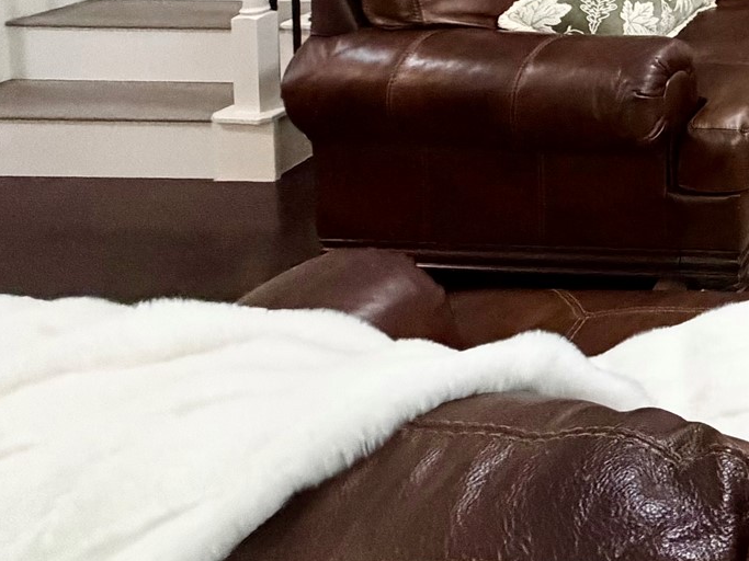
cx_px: 1065
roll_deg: -0.2
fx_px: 909
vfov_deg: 27.1
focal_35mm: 42
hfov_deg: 30.4
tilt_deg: -3.9
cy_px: -218
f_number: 2.2
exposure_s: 1/60
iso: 500
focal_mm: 2.22
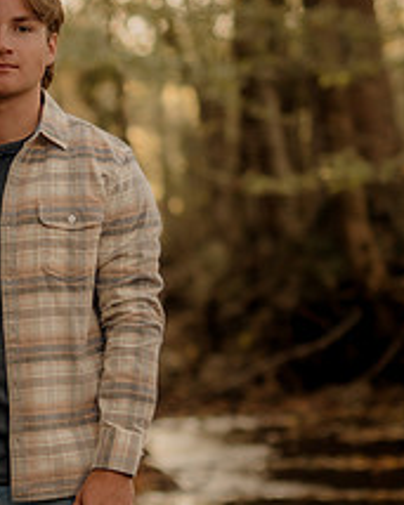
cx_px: 5
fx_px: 2857
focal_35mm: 191
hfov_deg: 8.1
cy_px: 309
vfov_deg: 10.1
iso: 200
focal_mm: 50
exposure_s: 1/320
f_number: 1.4
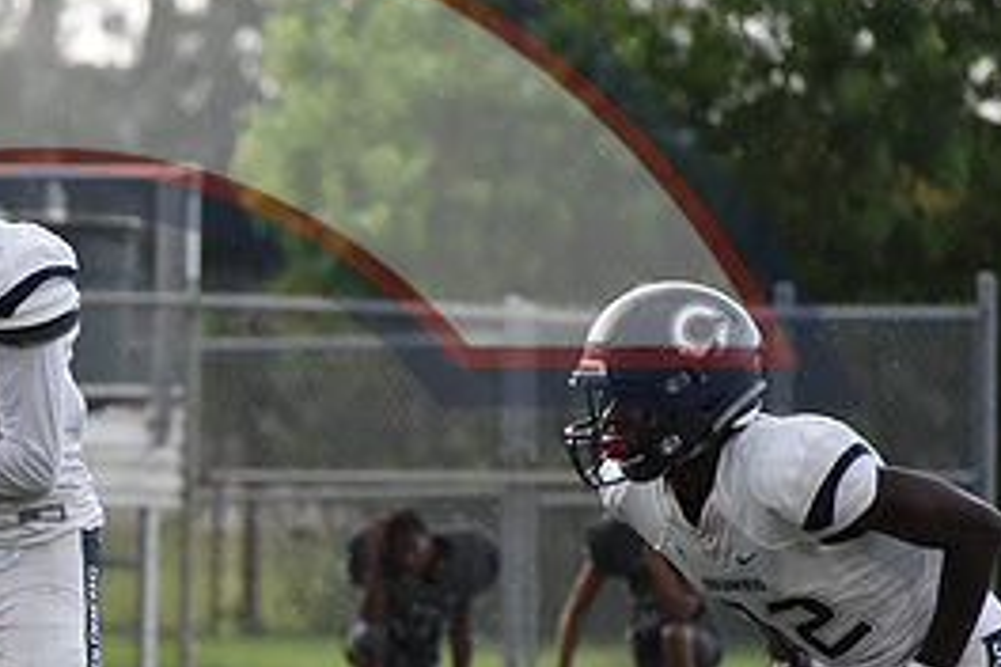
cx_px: 27
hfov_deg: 2.8
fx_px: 20130
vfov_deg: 1.9
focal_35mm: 724
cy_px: 559
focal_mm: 220
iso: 1000
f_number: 5.6
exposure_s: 1/500
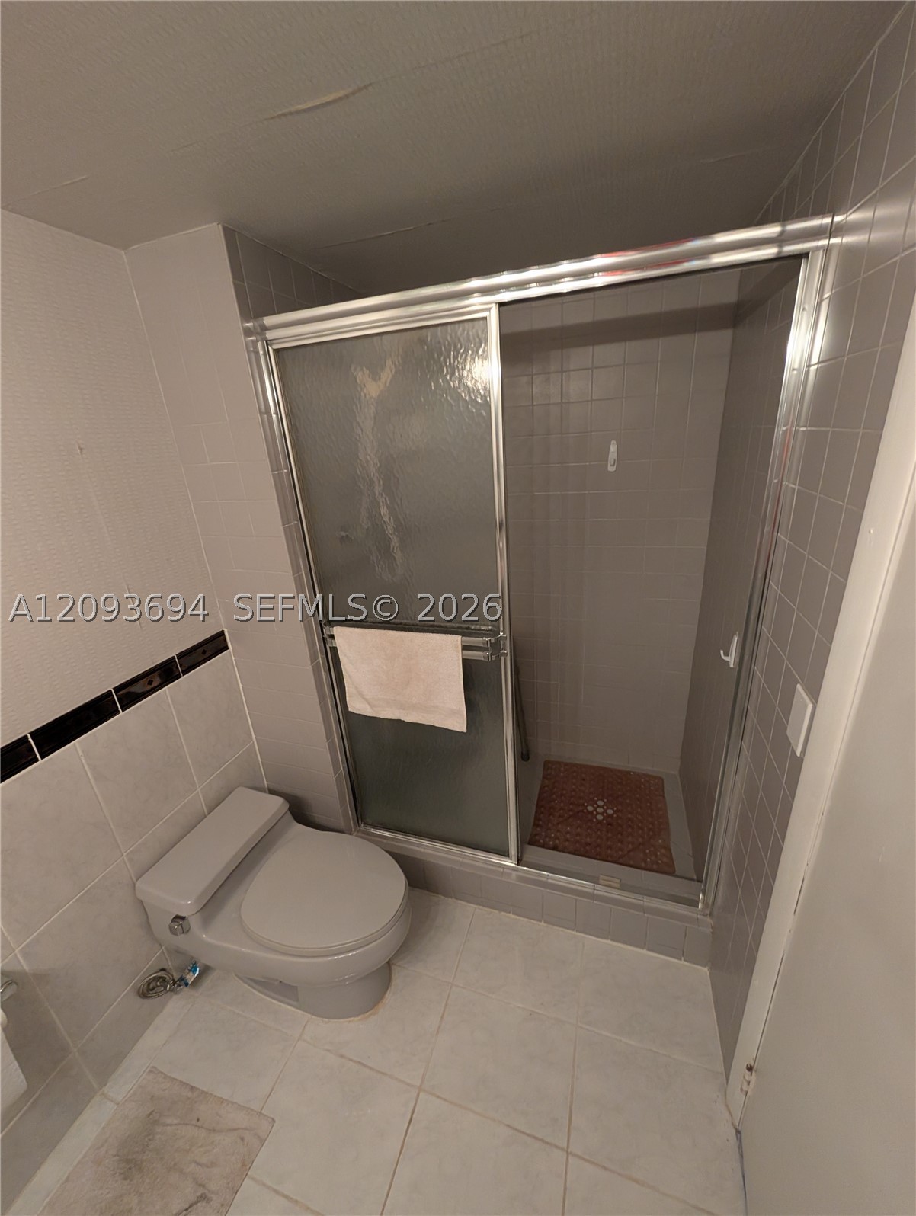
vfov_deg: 110.5
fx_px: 422
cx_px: 458
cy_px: 608
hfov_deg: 94.6
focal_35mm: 12
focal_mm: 2.02
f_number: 1.7
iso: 653
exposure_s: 1/120
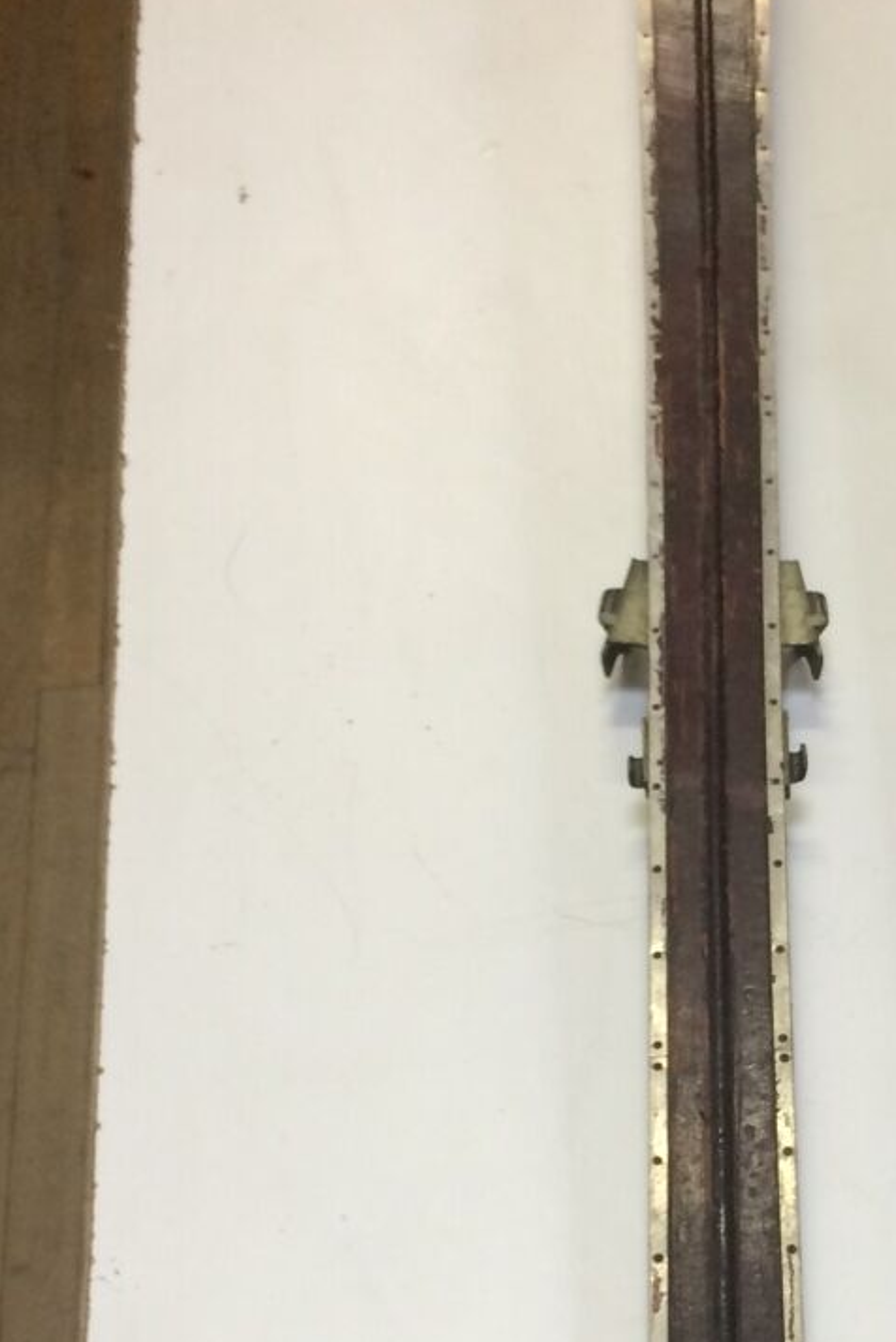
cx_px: 817
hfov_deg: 19.4
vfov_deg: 28.7
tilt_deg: -54.1
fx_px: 2573
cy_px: 1033
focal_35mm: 69
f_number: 2.2
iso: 50
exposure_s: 1/33
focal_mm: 4.15
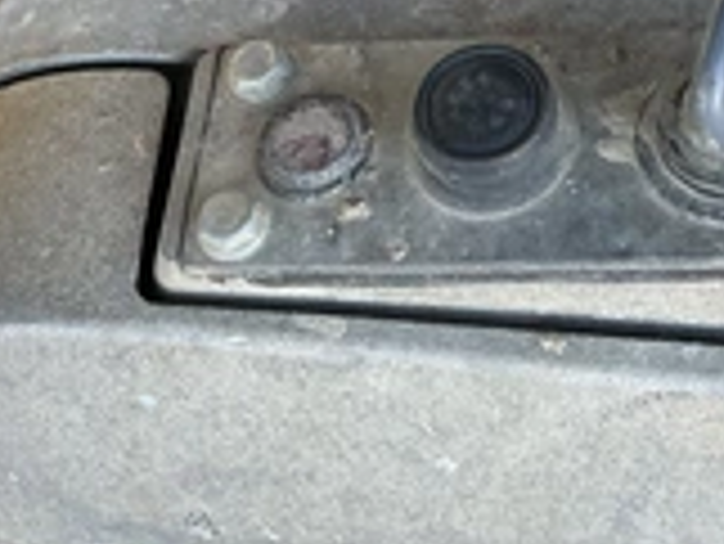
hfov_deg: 26.8
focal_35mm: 72
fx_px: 1507
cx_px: 490
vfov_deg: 19.8
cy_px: -18
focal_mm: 3
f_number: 1.8
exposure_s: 1/122
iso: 50
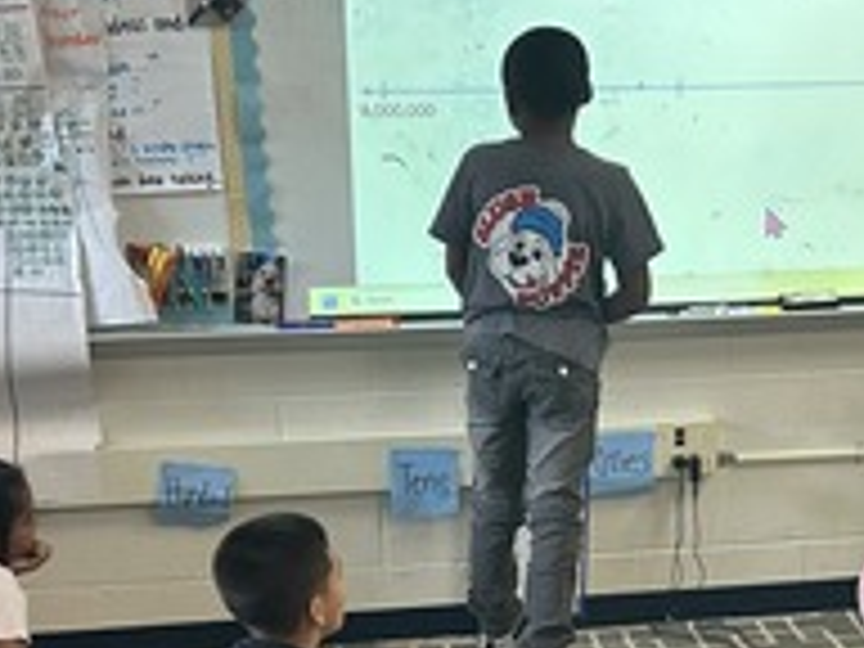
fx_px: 1897
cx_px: 670
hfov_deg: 25.3
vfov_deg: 18.9
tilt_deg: -18.3
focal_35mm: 76
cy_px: 630
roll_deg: -0.1
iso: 200
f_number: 1.5
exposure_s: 1/60
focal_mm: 5.7
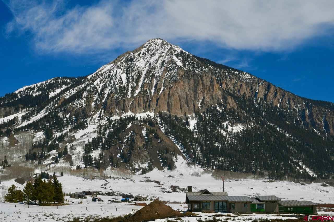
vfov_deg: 25.7
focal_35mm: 52
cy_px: 111
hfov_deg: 37.9
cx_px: 167
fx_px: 487
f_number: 13
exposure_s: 1/640
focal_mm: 35
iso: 100
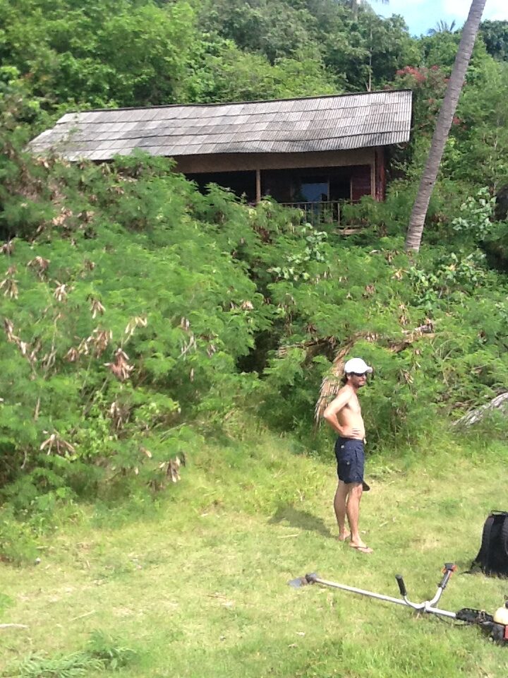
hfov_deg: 44.2
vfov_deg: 56.8
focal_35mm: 32
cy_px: 339
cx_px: 254
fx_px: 626
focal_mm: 2.03
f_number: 2.4
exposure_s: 1/743
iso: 64
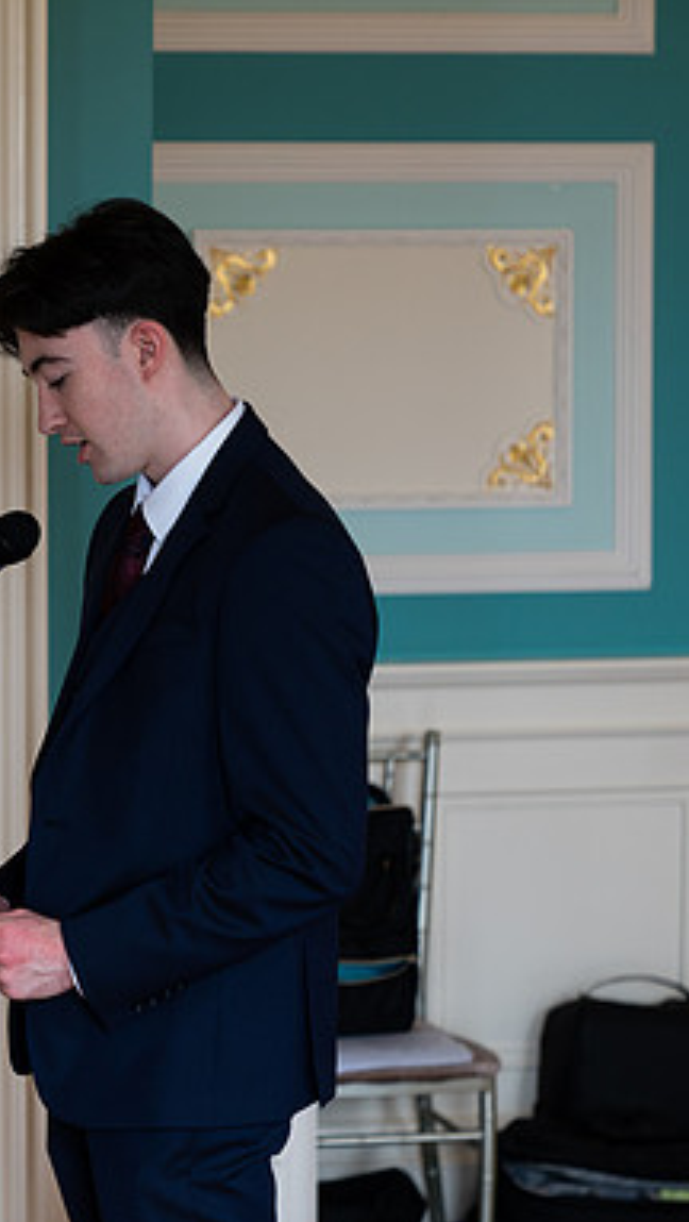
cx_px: -57
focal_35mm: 111
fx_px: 3598
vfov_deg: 19.3
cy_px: 611
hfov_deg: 10.8
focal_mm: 70
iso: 400
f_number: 2.8
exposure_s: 1/160
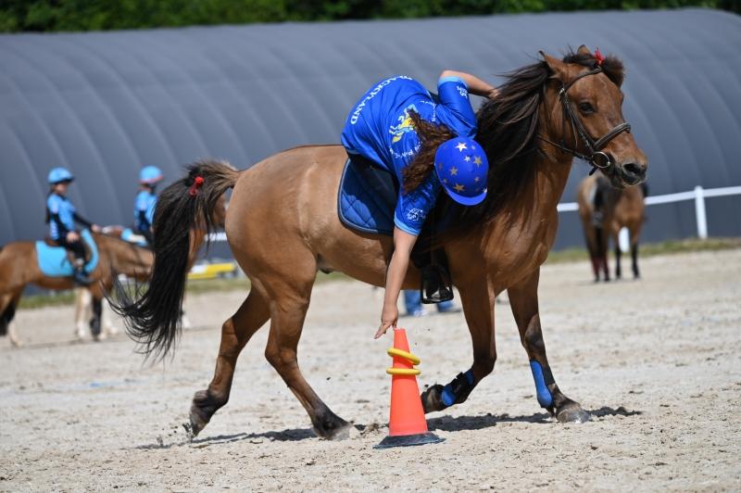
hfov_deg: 11.1
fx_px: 3805
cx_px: 370
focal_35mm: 185
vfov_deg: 7.4
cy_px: 246
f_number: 5.6
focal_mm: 185
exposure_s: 1/1250
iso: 160
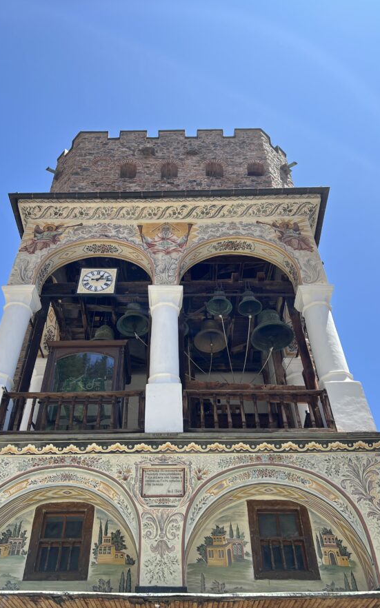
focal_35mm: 32
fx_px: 530
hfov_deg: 39.4
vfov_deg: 59.6
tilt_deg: +45.3
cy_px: 292
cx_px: 166
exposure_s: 1/1395
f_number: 1.5
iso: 50
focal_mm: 5.7
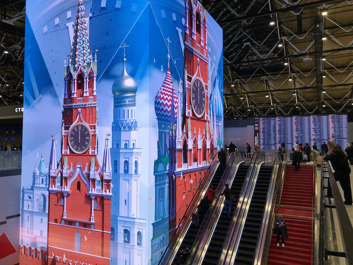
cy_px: 132
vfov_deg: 49.7
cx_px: 176
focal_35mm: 28
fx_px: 286
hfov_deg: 63.4
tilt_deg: +2.6
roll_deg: -0.2
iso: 50
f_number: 1.8
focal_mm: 4
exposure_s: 1/120
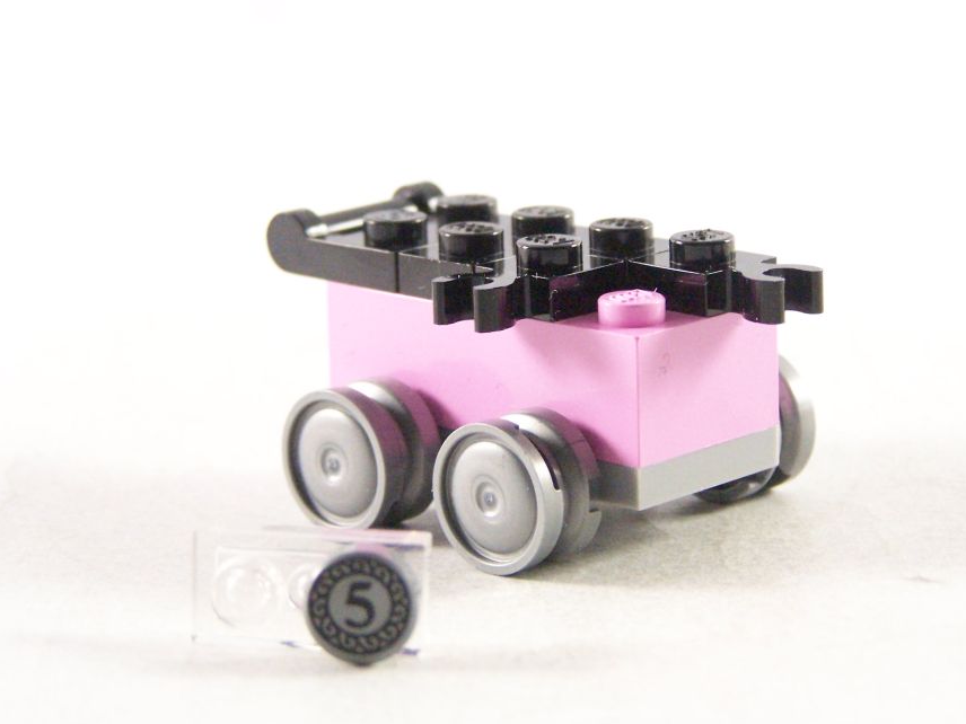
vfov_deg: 10.6
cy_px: 330
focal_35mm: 140
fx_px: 3907
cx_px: 574
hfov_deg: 14.1
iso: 400
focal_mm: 19.4
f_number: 3.2
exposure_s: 1/60
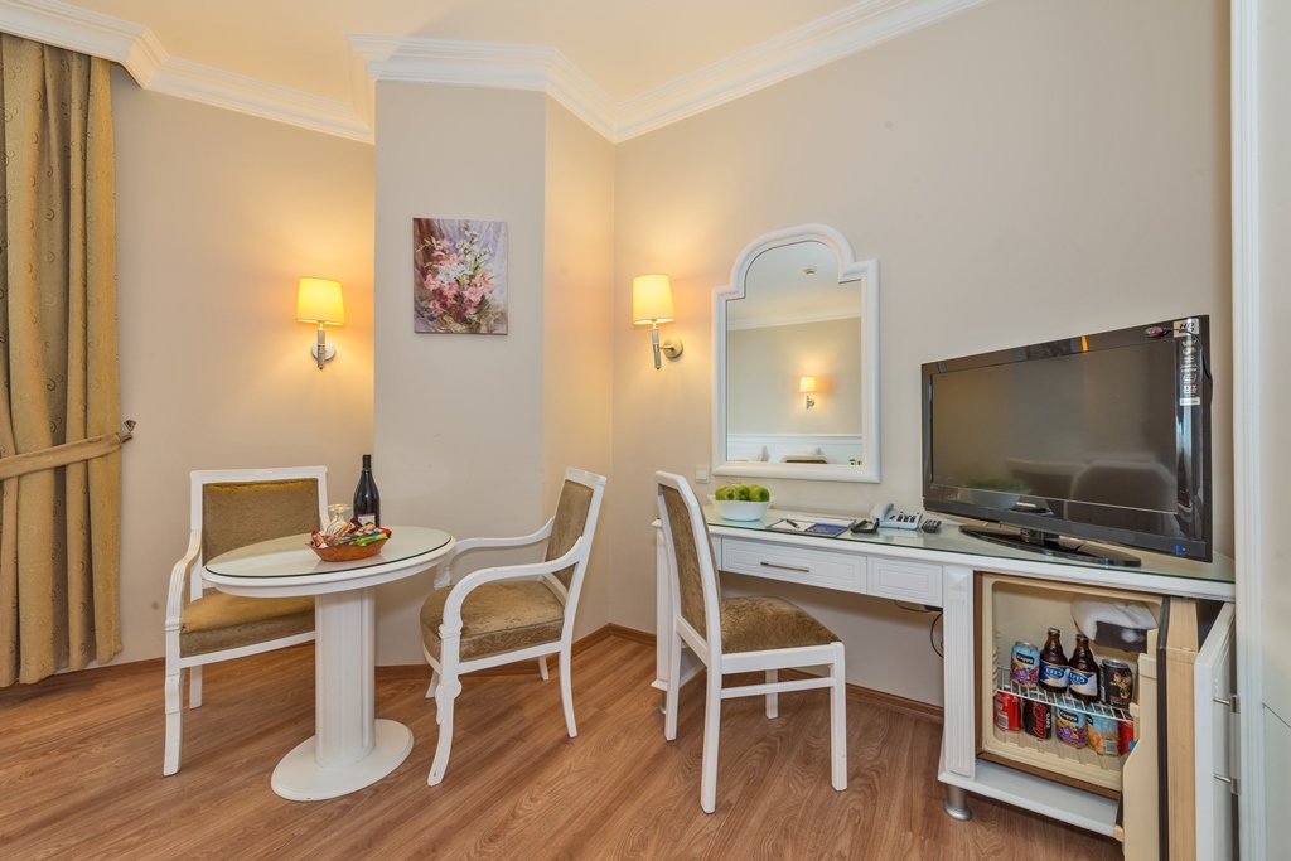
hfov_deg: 104.2
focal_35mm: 14
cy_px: 430
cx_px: 646
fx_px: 502
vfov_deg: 81.2
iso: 100
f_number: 11
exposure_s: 1/1.25
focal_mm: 14
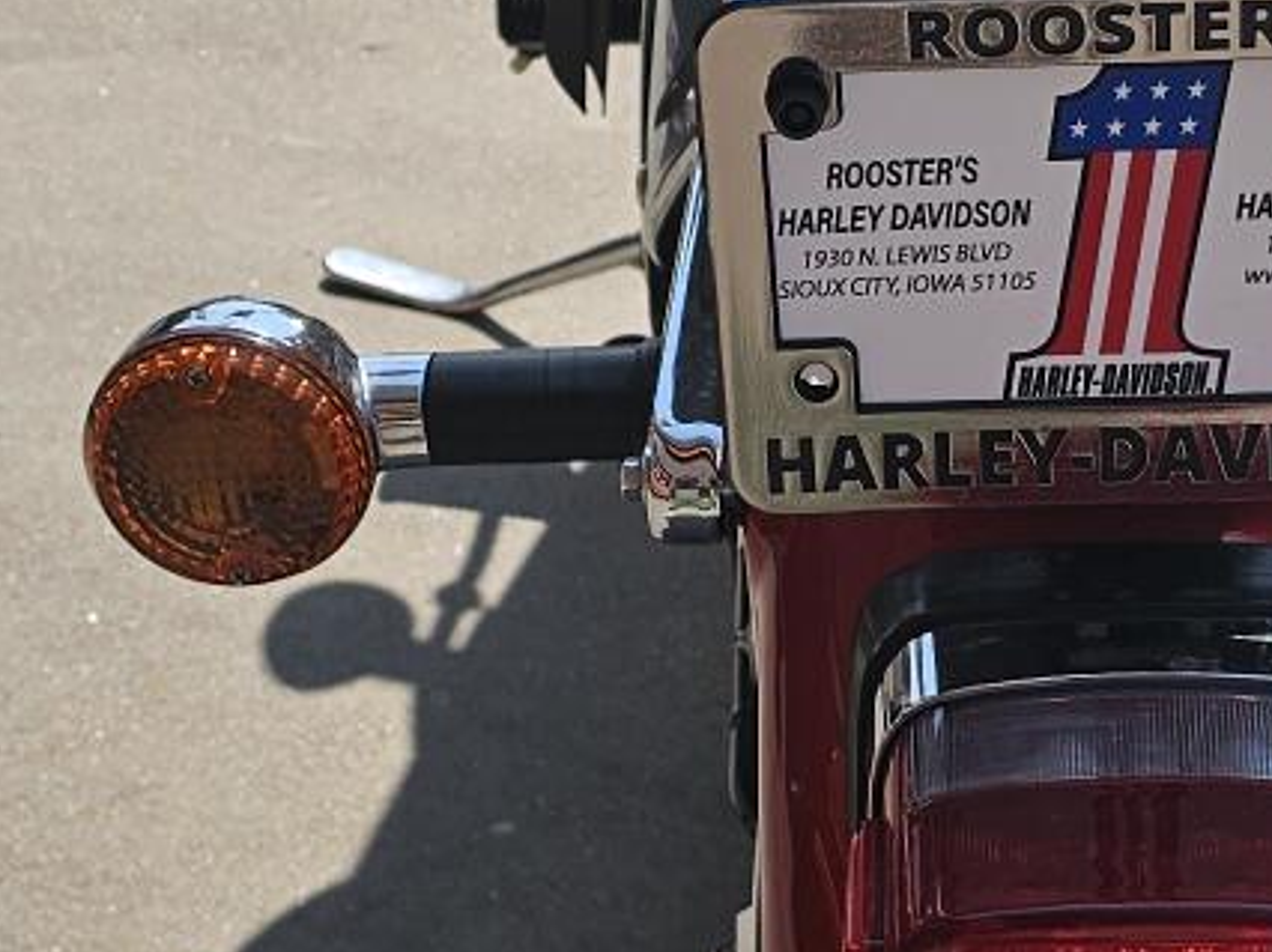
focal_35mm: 108
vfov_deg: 13.7
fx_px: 3966
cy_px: 594
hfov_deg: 18.1
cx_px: 908
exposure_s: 1/944
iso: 10
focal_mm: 6.3
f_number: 1.7
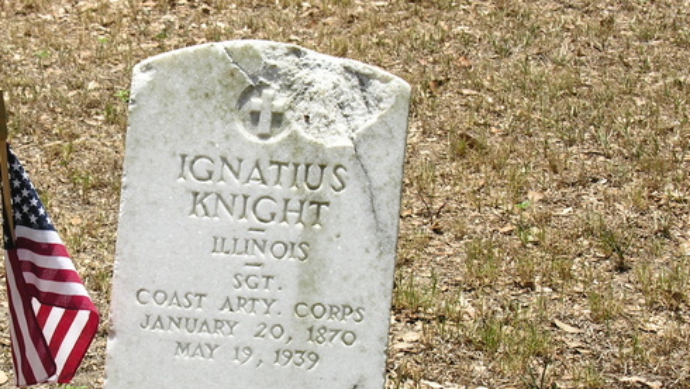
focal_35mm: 125
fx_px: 2288
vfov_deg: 9.7
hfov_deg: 17.0
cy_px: 303
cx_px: 148
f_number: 5.2
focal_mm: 18
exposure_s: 1/270
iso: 50
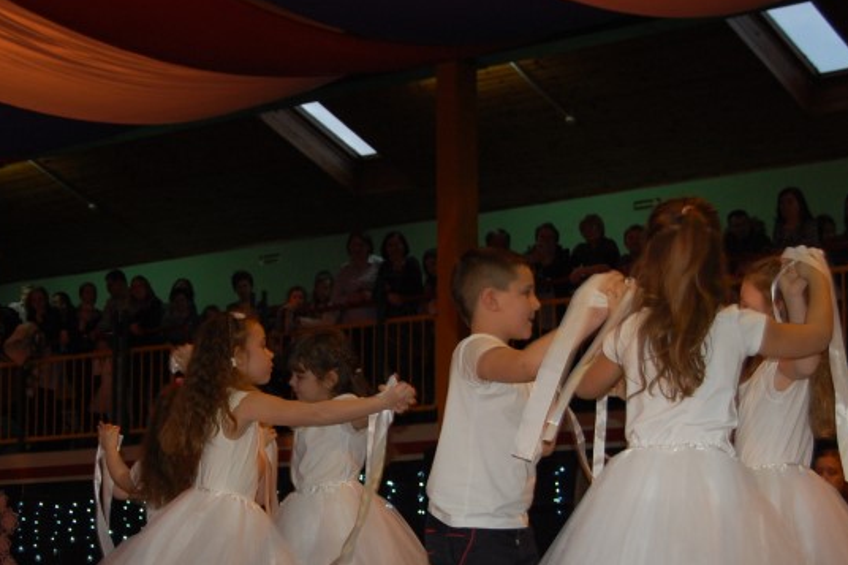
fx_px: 2001
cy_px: 391
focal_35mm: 85
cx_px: 315
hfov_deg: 23.9
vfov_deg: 16.0
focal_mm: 38
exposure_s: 1/60
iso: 400
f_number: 5
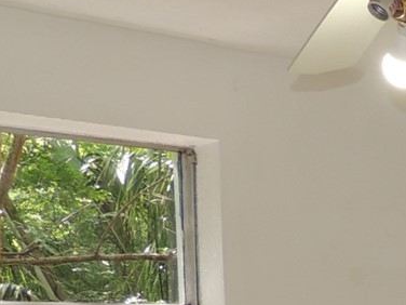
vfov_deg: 13.7
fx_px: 1196
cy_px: 447
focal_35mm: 102
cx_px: 725
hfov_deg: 16.3
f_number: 3
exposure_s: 1/50
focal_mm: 4.3
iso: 100
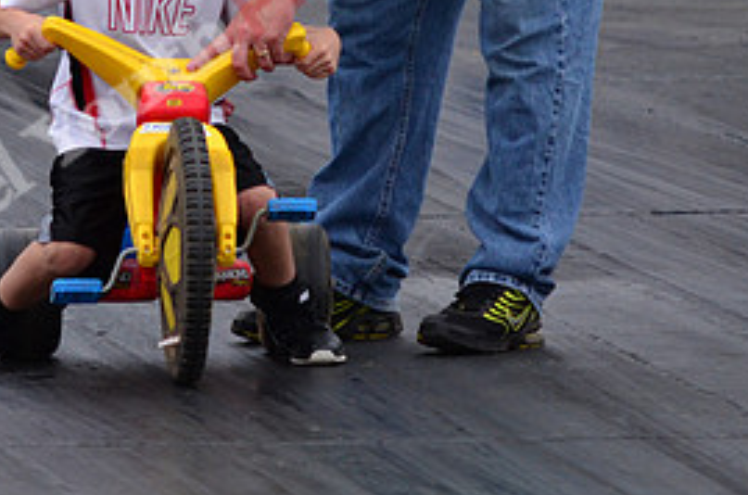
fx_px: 13391
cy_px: 11
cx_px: 281
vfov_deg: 2.1
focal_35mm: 646
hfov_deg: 3.2
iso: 1000
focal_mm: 200
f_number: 6.3
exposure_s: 1/2500
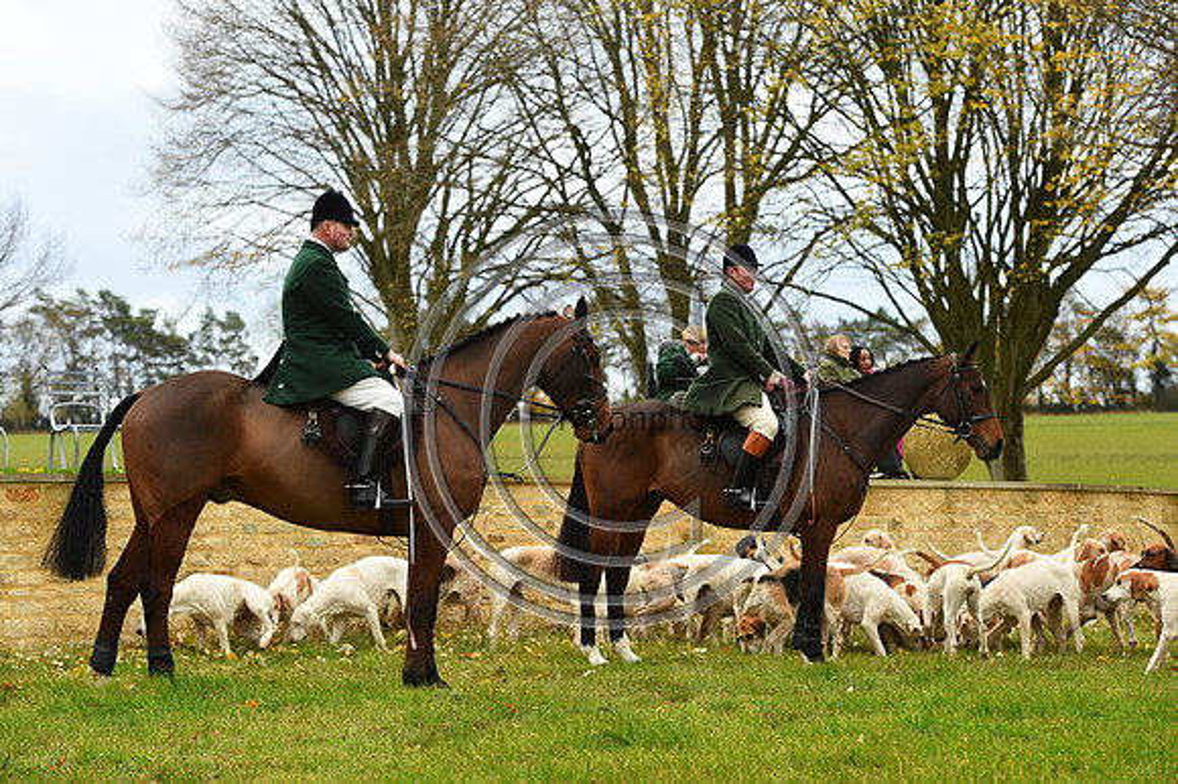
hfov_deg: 18.6
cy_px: 392
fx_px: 3597
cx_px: 589
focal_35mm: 110
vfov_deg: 12.4
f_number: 5.6
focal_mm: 110
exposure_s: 1/1250
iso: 1800
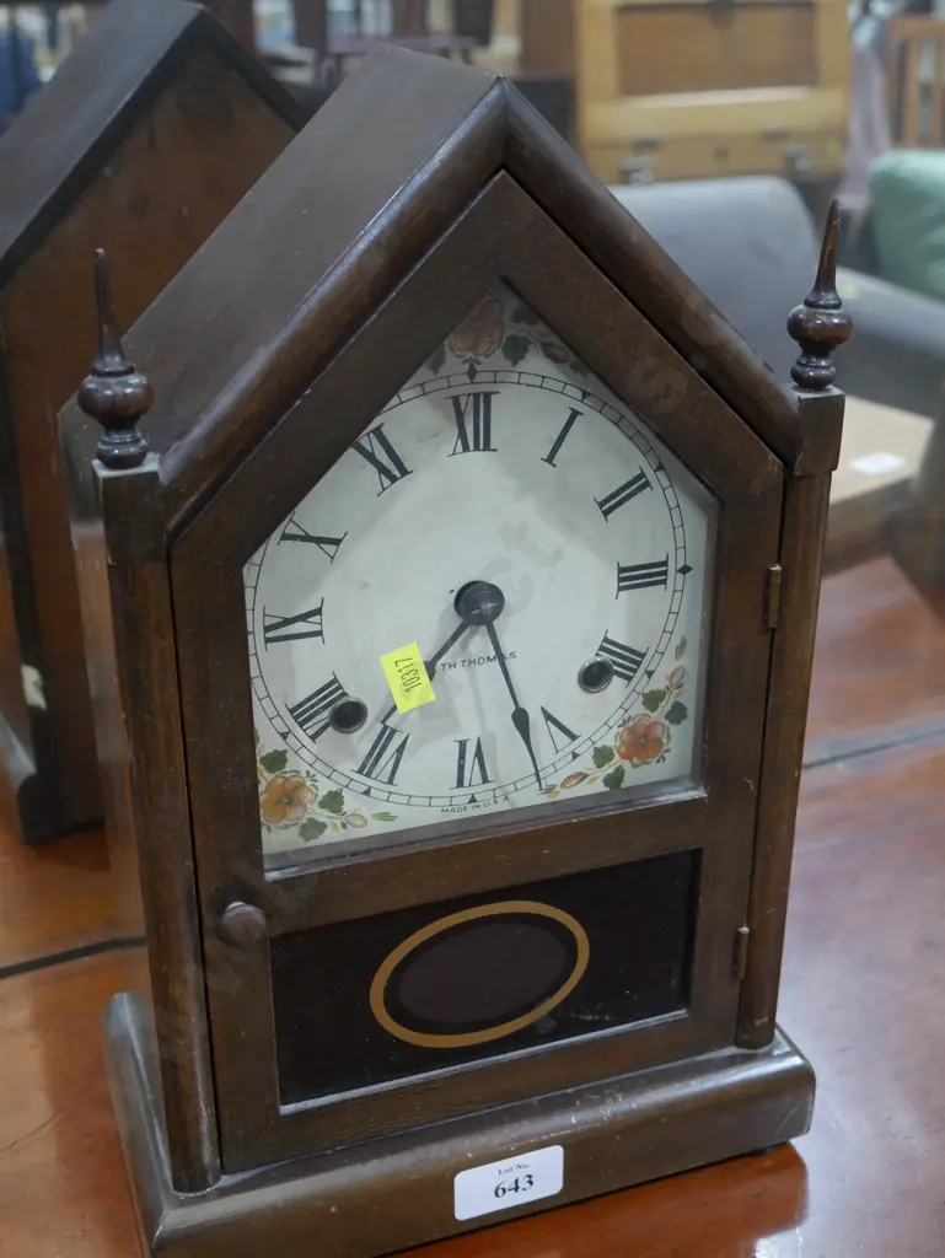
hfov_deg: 34.4
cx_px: 472
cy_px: 629
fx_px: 1528
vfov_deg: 44.8
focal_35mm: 42
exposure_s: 1/60
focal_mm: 21
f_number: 4.6
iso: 800
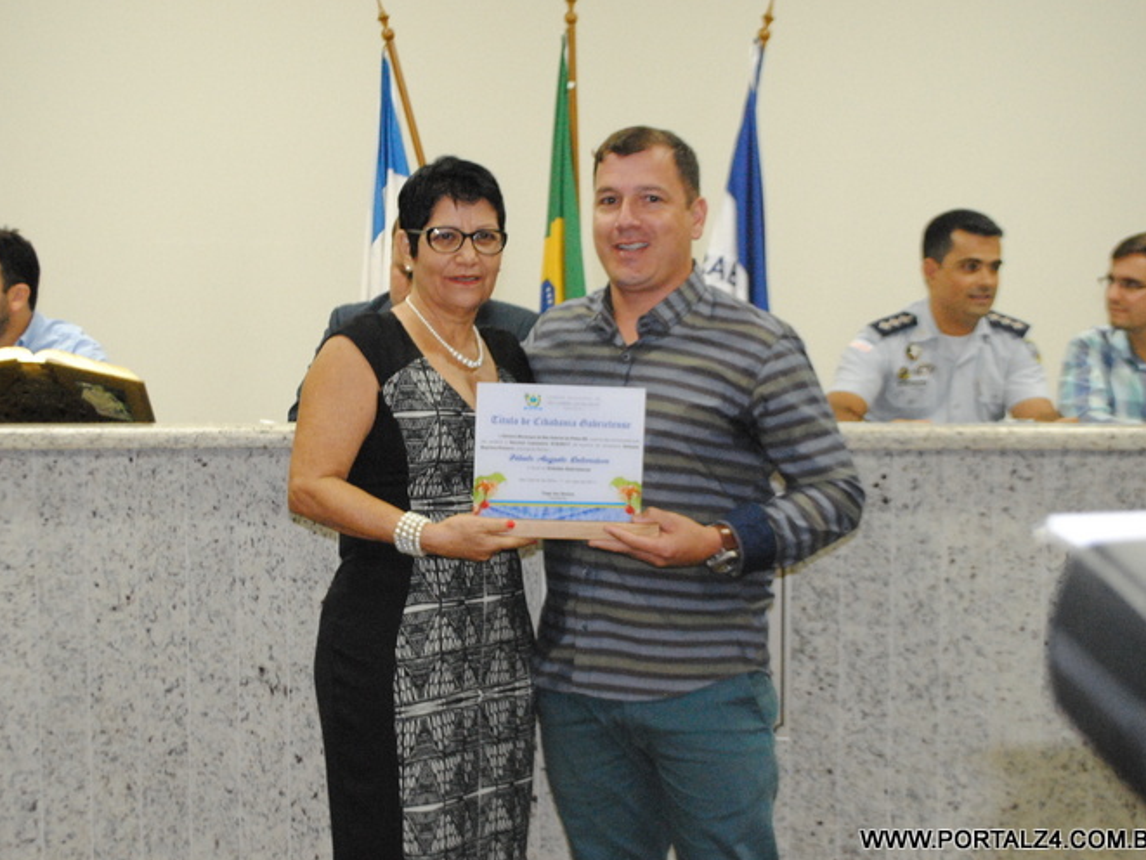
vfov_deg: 26.1
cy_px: 417
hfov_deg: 34.3
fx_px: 1854
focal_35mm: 56
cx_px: 510
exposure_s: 1/40
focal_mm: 32
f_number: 4.8
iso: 1600
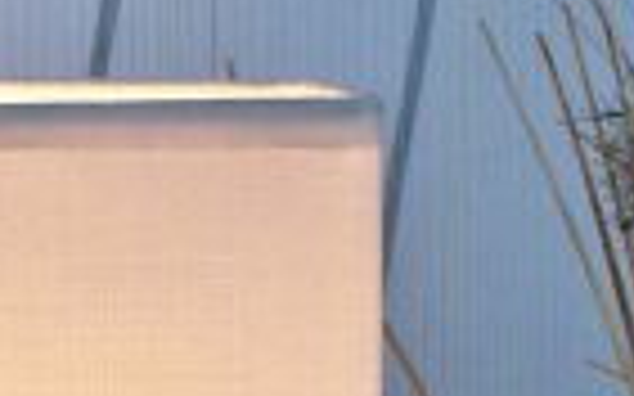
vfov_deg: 2.3
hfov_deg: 3.6
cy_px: 1170
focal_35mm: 577
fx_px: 9966
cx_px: -121
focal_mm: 64
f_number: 14
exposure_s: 1/10
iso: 100
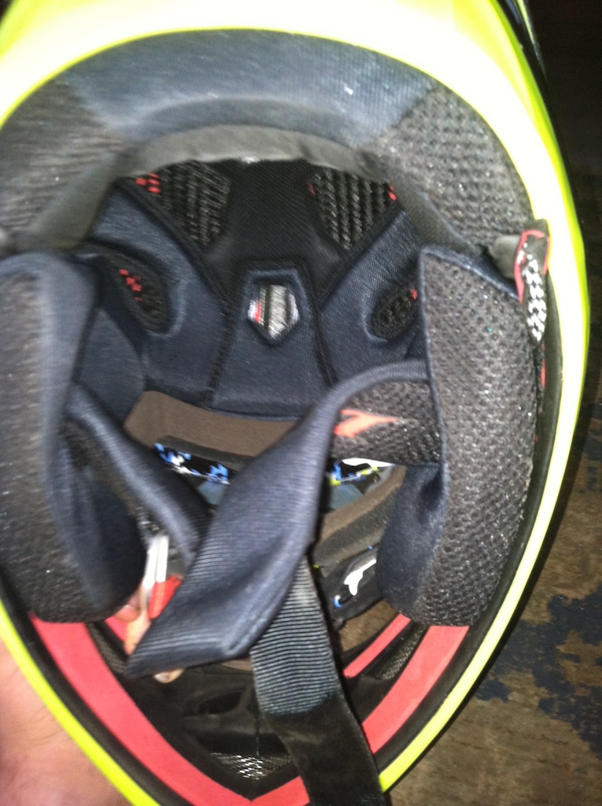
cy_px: 403
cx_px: 301
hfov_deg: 40.6
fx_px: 814
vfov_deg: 52.7
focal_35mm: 35
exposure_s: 1/15
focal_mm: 3.85
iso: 200
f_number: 2.8
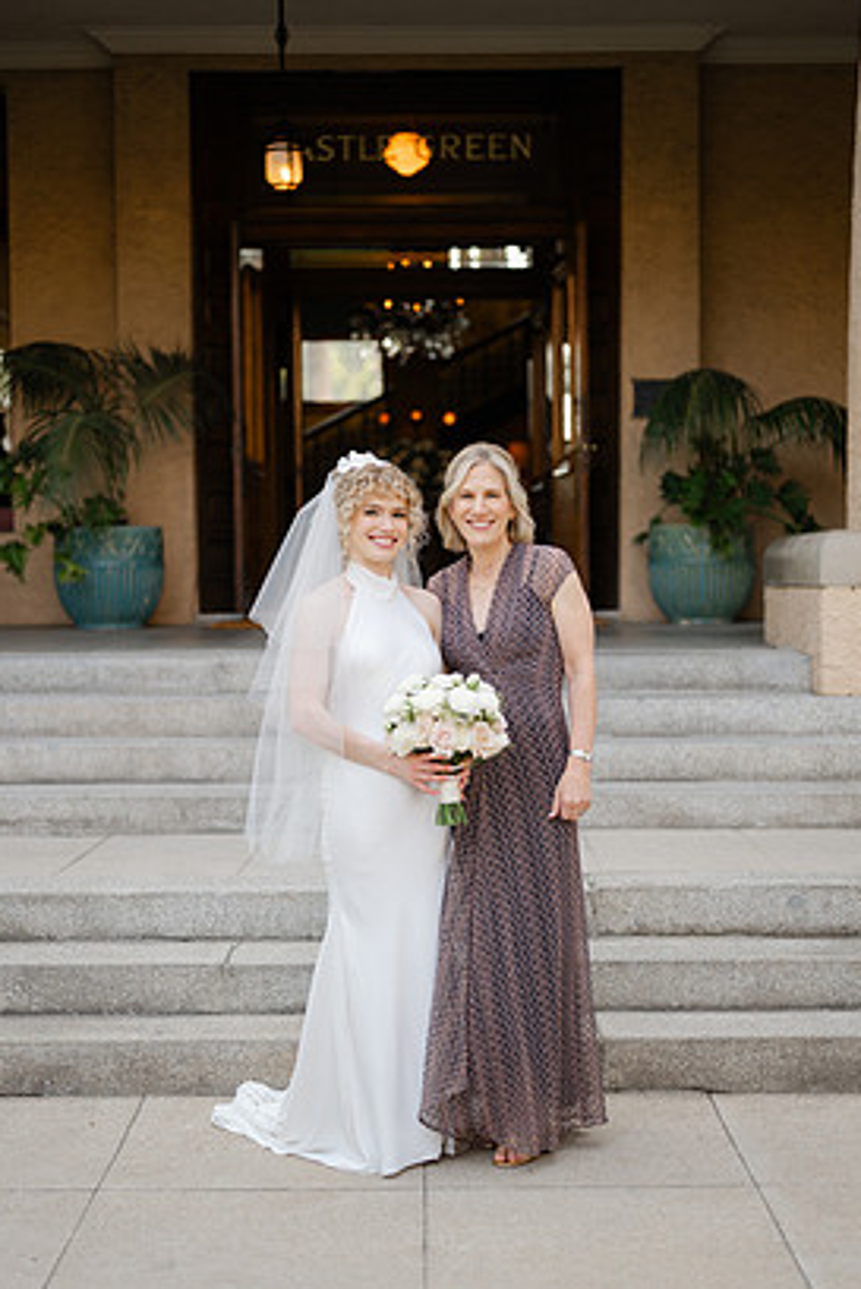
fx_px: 1971
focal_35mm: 55
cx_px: 432
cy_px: 703
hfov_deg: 24.6
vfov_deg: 36.2
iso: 64
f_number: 2
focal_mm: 50
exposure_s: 1/320
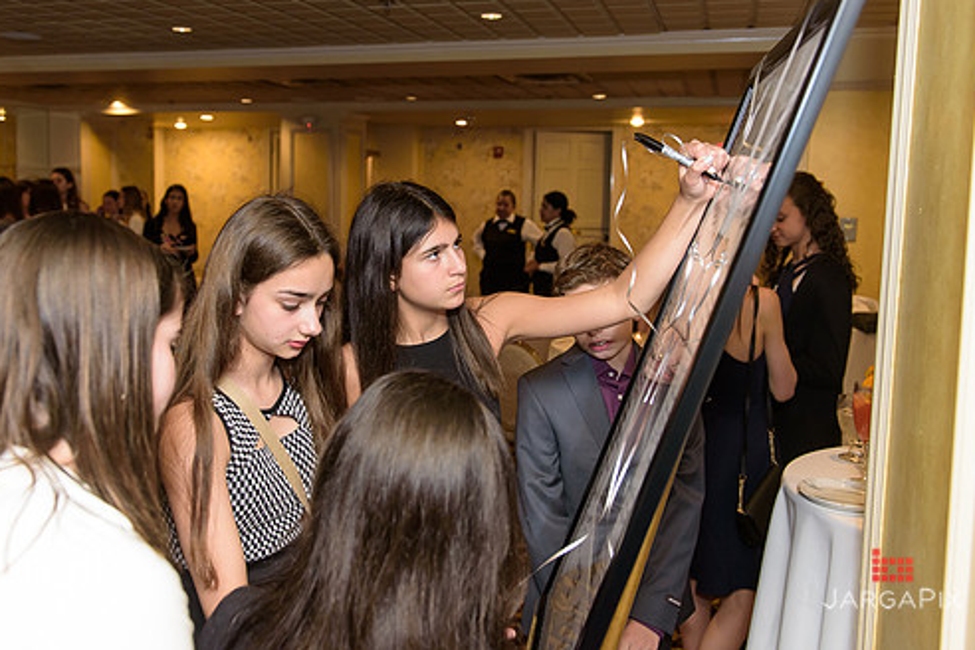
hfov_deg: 57.1
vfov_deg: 39.8
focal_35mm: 33
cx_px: 438
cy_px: 269
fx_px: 894
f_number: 3.2
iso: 1600
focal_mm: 28
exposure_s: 1/125
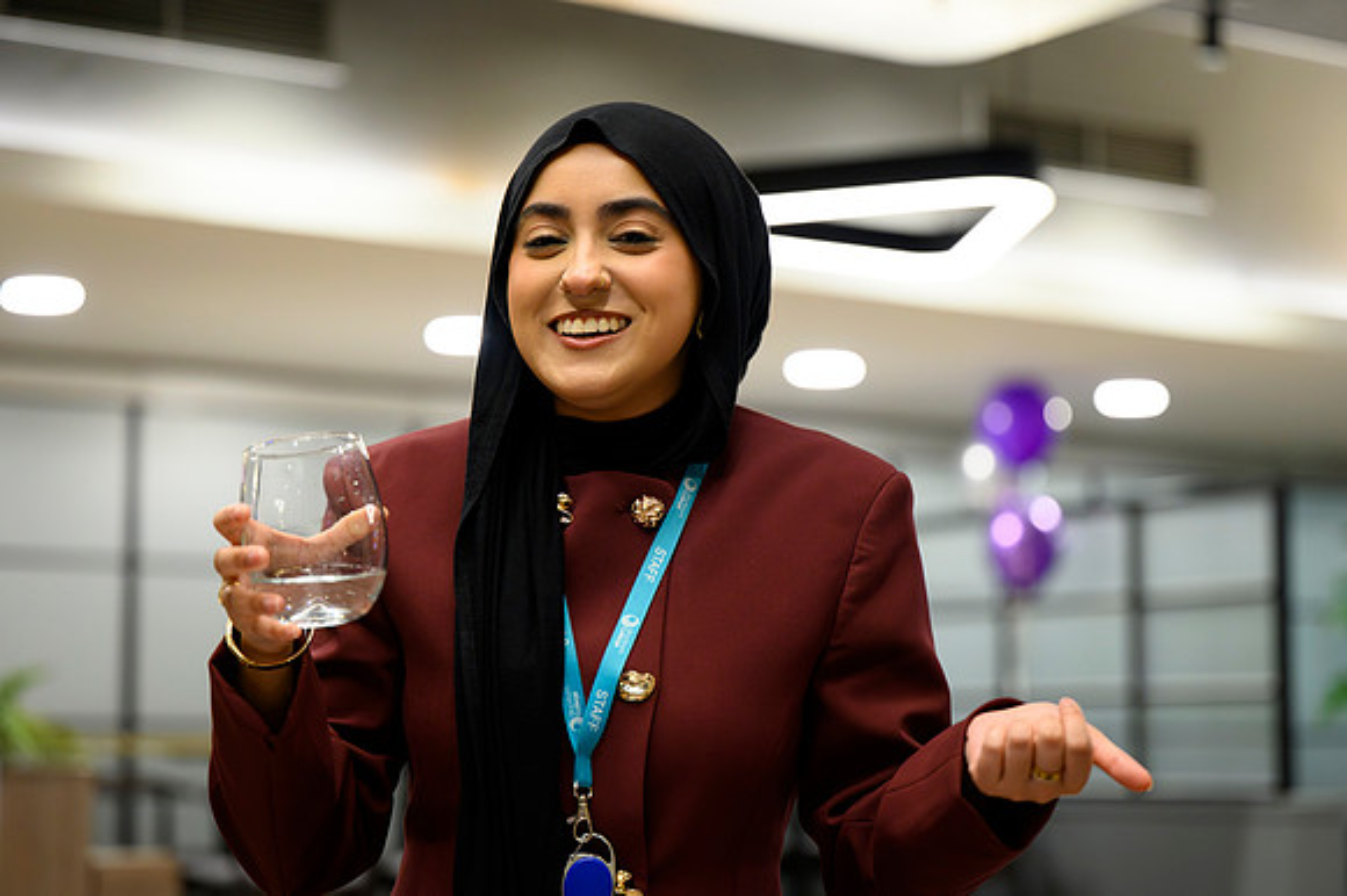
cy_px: 448
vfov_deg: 17.7
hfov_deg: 26.3
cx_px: 674
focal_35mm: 77
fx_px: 2879
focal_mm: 77
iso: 2500
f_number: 2.8
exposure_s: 1/200
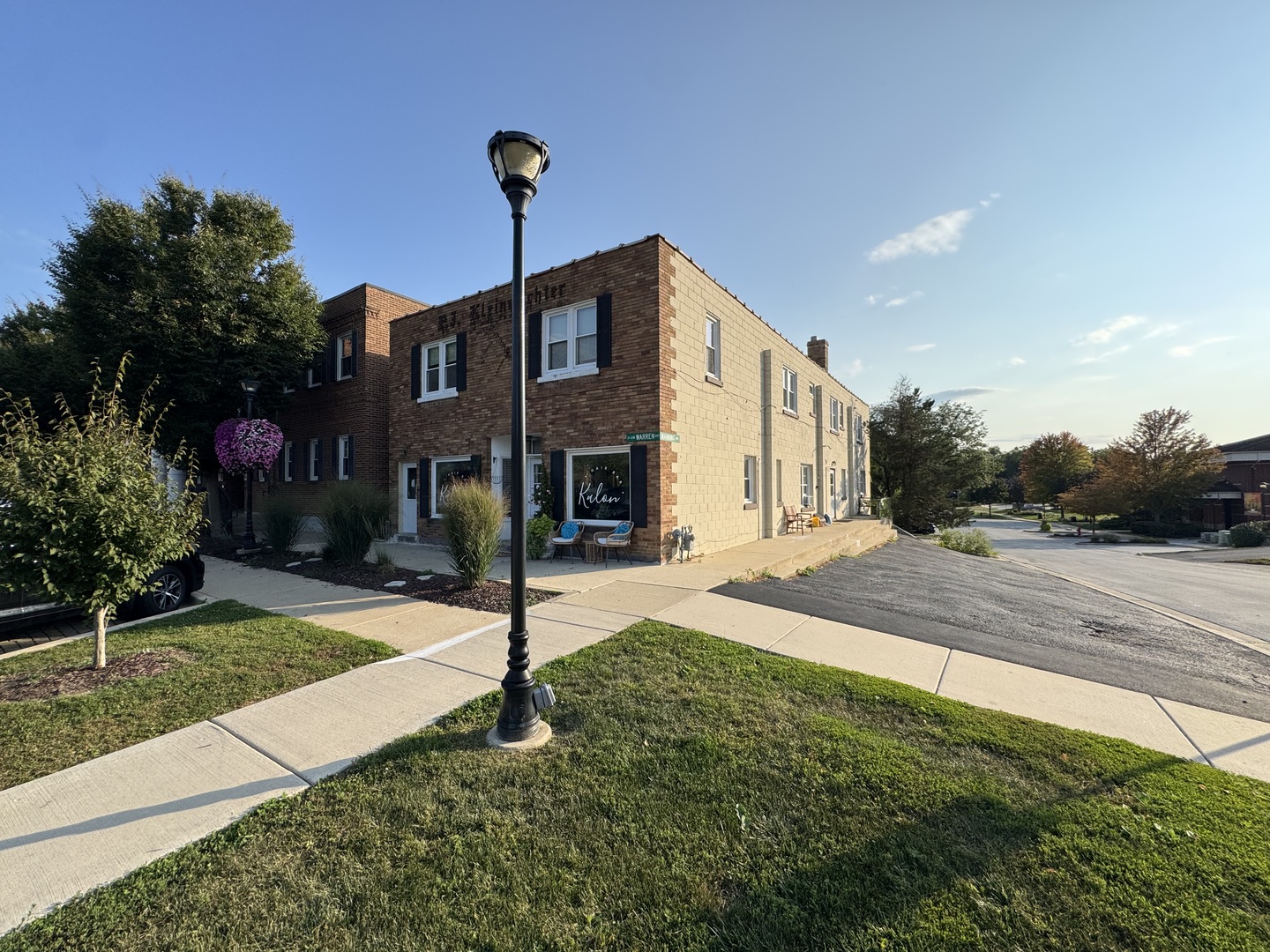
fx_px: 514
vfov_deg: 85.7
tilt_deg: +1.4
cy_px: 476
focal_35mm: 14
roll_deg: +1.2
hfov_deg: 102.1
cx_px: 635
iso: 50
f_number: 2.2
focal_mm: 2.22
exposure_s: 1/1477
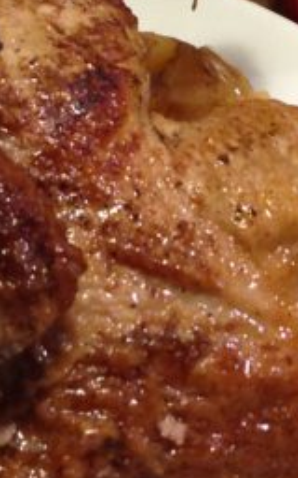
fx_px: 2079
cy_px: 0
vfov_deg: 12.9
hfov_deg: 8.2
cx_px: 181
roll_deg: -0.3
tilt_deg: -34.1
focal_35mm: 160
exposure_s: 1/20
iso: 125
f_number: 2.4
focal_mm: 4.12
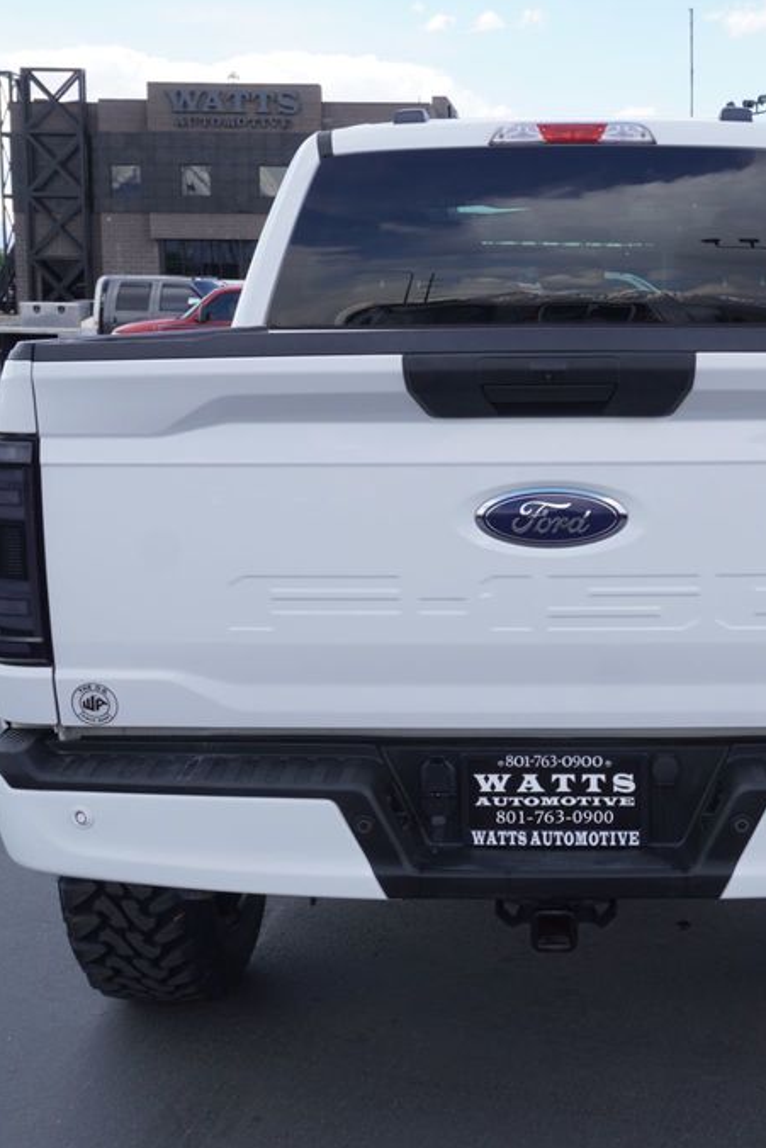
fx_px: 1595
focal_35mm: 50
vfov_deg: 39.6
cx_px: 566
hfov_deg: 26.7
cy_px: 576
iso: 100
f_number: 6.3
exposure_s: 1/160
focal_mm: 22
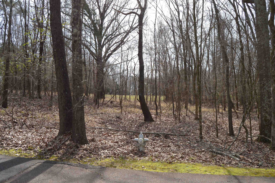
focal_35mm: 30
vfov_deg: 43.5
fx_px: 229
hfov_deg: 62.0
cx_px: 138
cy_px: 92
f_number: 7.1
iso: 100
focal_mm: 20
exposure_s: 1/200
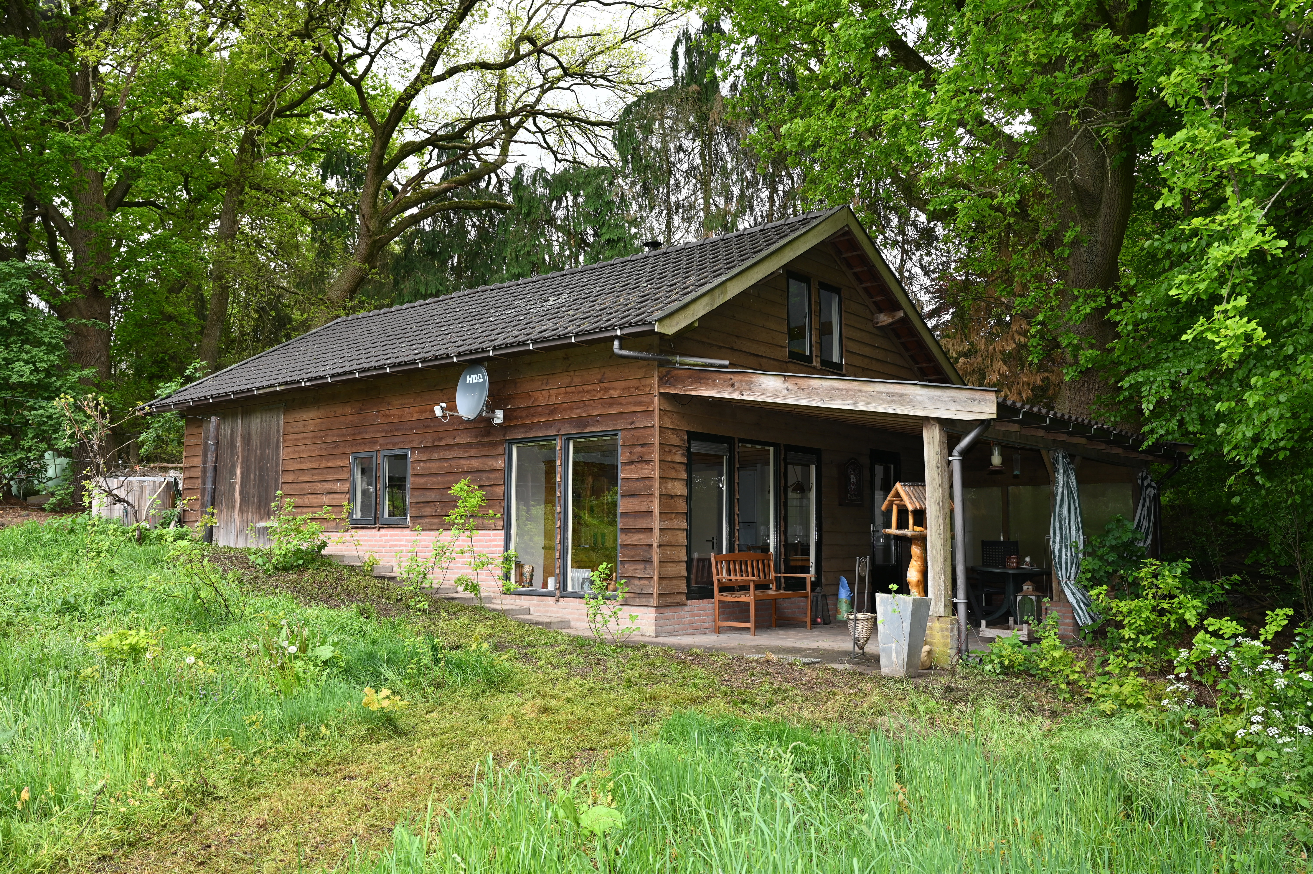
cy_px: 437
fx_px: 1075
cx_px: 656
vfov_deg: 44.2
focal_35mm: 30
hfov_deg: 62.8
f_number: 5
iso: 200
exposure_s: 1/100
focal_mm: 29.5
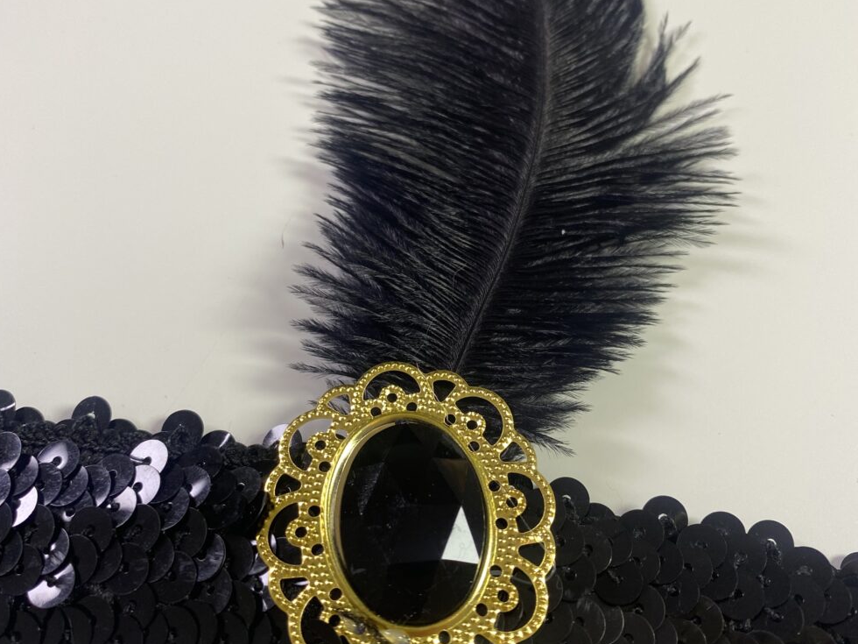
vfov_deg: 41.8
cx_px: 427
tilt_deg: -61.3
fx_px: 843
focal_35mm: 34
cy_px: 298
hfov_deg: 54.0
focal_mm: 4.25
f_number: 1.8
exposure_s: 1/100
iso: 64
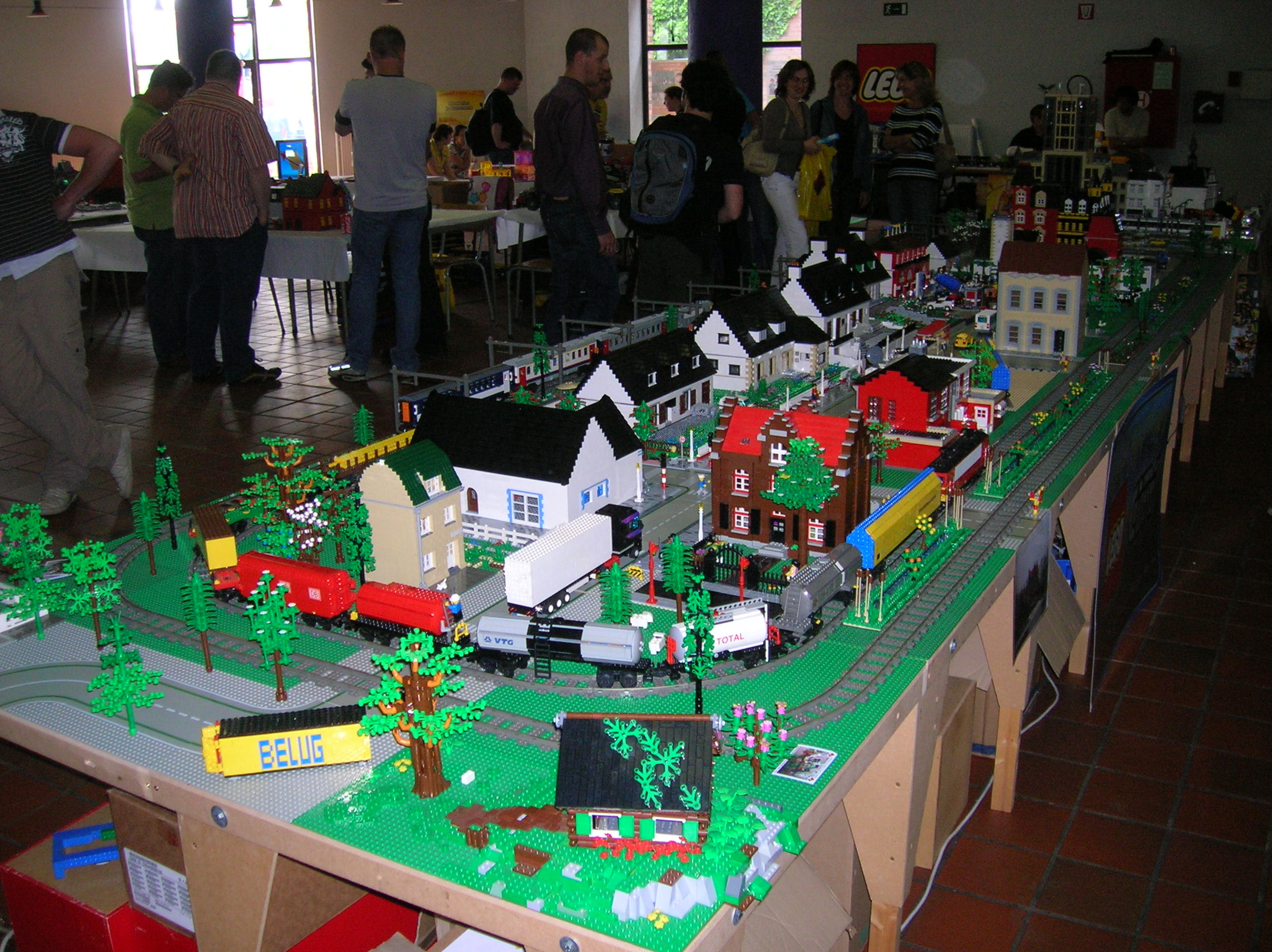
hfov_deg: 54.0
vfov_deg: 41.7
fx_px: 1248
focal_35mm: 34
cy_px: 476
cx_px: 636
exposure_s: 1/60.1
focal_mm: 5.7
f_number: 2.9
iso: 106
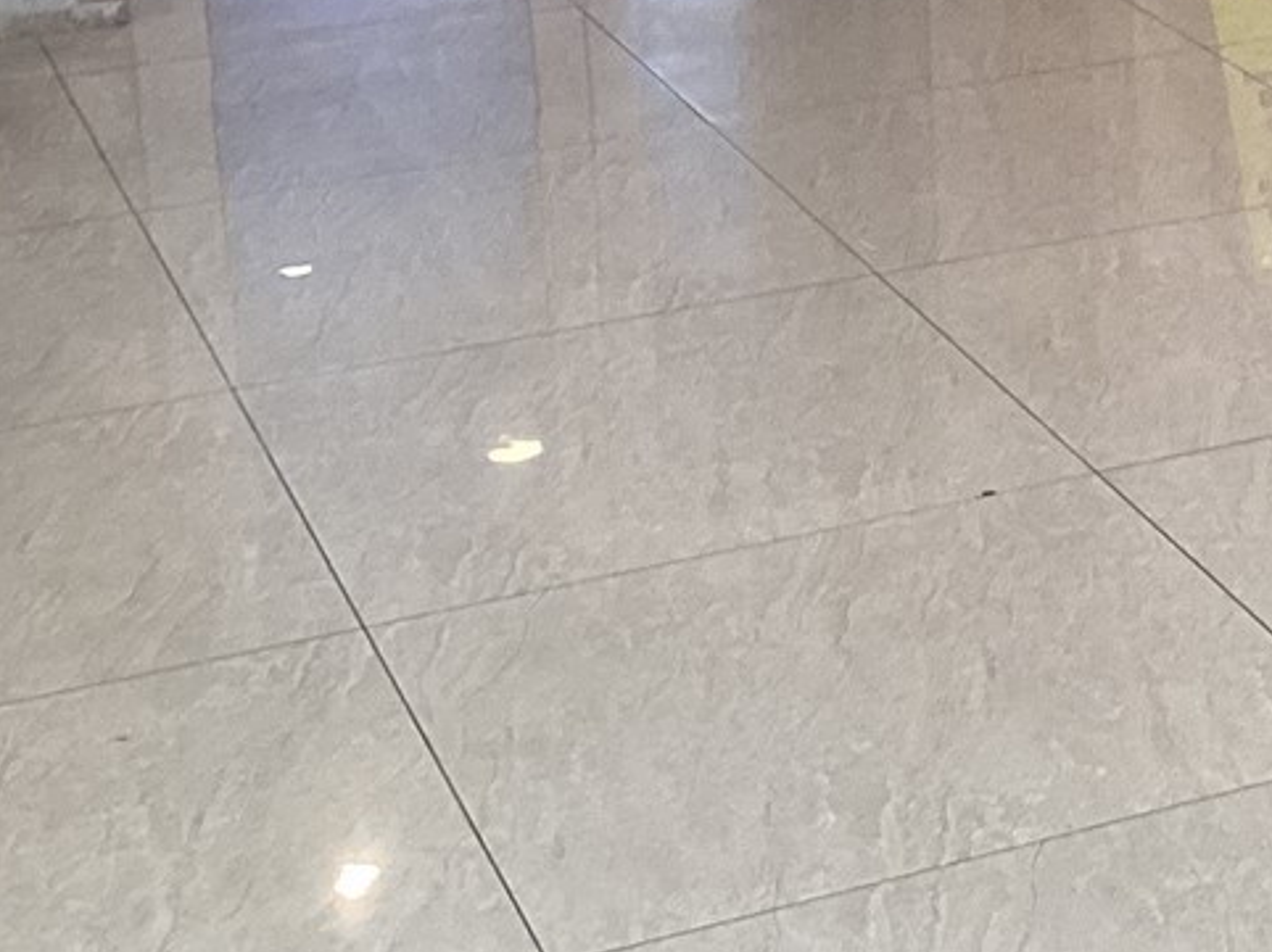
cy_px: -272
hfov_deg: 17.9
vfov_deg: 13.8
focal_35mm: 103
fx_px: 3783
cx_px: 1620
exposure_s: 1/60
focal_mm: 3.3
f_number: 2.4
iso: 80
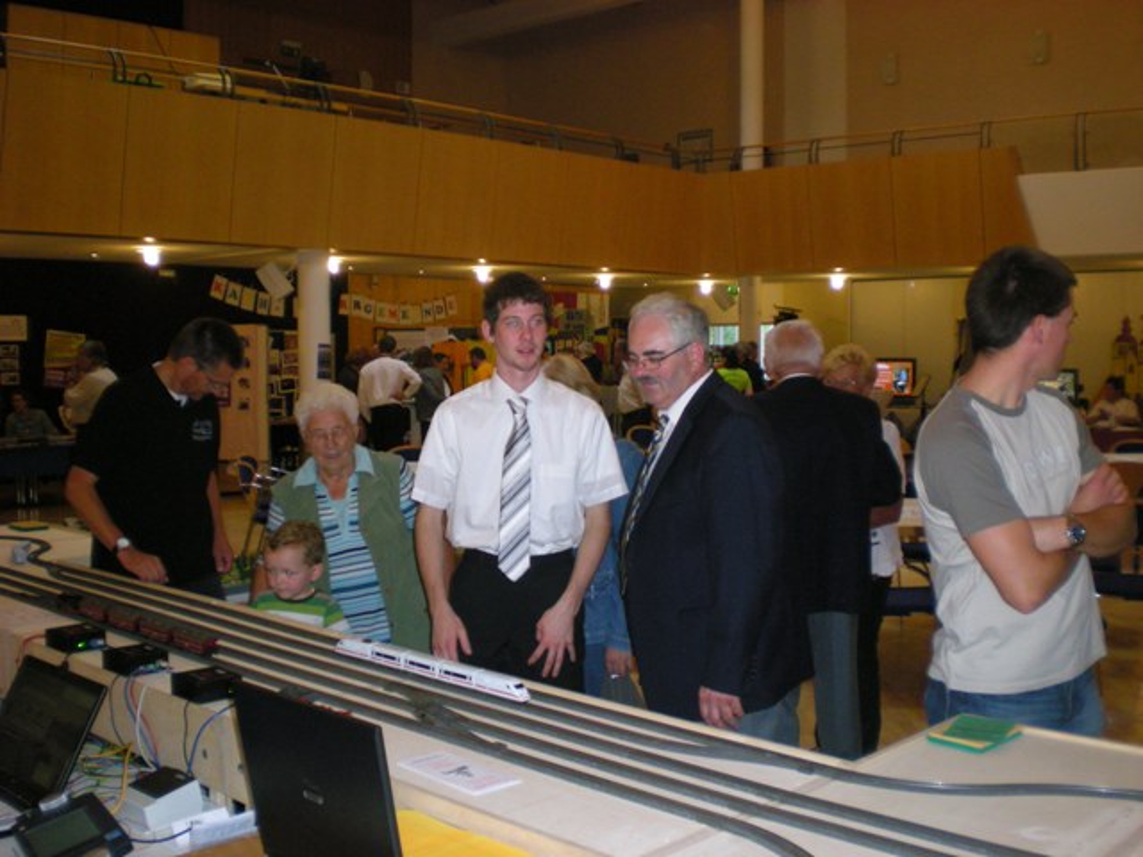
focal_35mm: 38
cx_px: 572
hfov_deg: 49.0
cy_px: 428
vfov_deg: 37.7
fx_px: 1255
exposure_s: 1/60
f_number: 3.1
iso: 208
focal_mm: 6.3
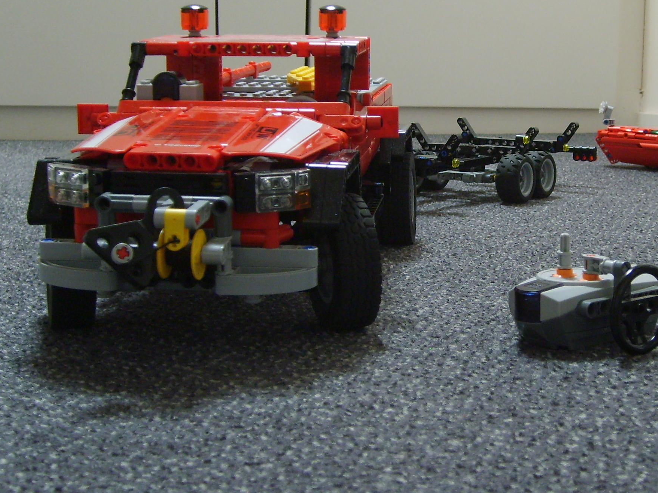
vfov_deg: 26.1
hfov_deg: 33.8
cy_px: 208
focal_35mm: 56
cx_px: 475
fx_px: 1064
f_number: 2.8
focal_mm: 5.8
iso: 139
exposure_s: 1/15
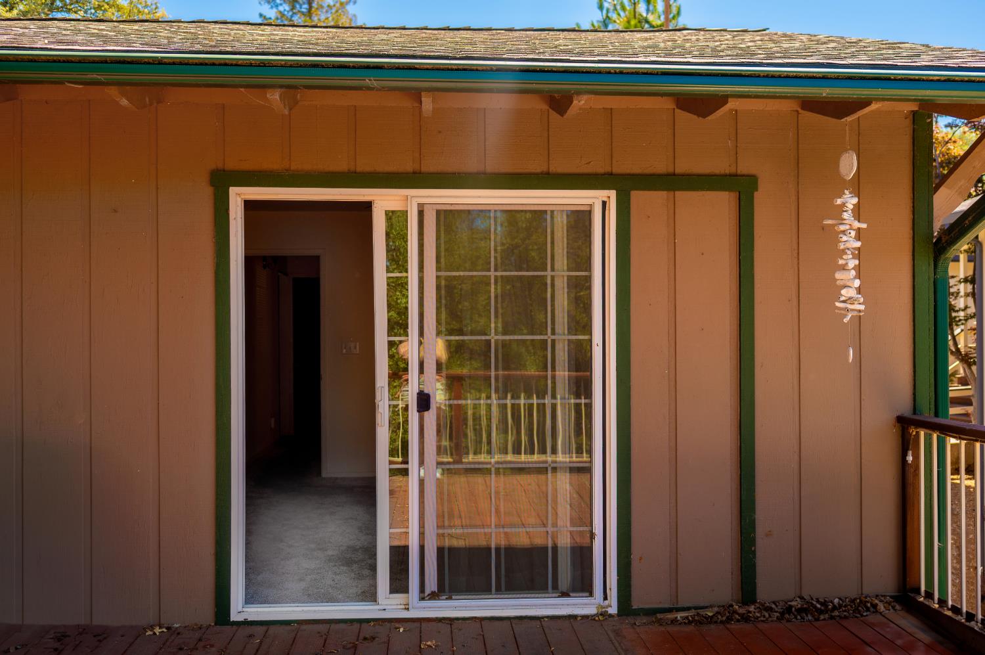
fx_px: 957
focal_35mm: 35
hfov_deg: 54.5
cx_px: 492
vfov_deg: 37.8
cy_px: 328
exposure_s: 1/320
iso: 50
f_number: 4
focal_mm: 35
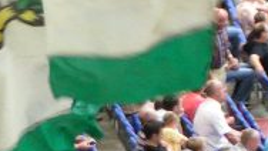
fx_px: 3129
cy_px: 37
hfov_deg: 4.9
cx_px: -192
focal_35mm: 440
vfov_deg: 2.8
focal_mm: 14.5
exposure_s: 1/60
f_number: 3.5
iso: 200
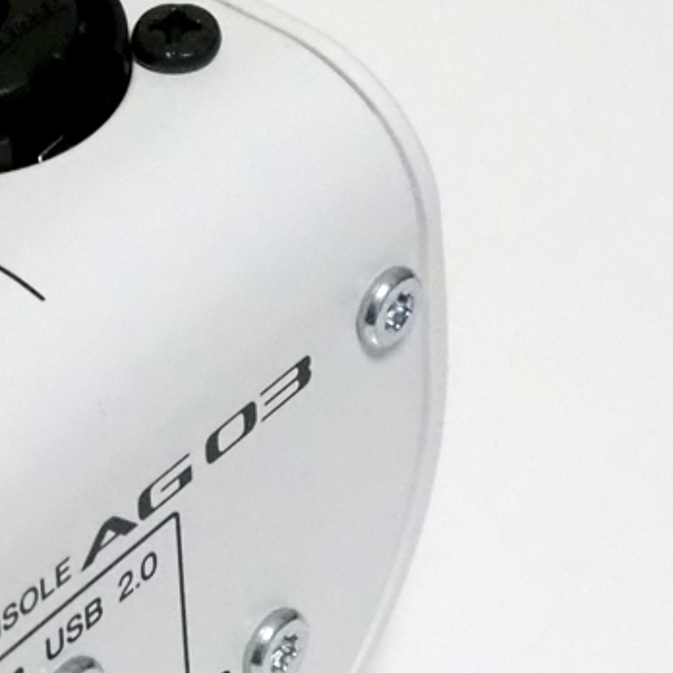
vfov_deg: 3.0
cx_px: -1137
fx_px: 12890
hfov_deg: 3.0
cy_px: 358
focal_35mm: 586
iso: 2000
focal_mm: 60
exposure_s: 1/125
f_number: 5.6
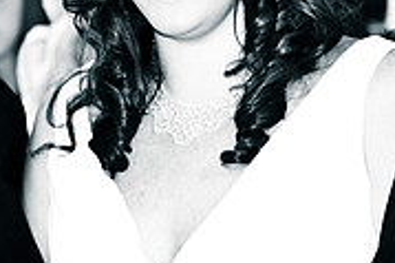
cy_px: -23
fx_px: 3727
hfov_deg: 6.1
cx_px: 192
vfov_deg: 4.0
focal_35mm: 340
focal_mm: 70
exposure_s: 1/60
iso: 200
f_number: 2.8
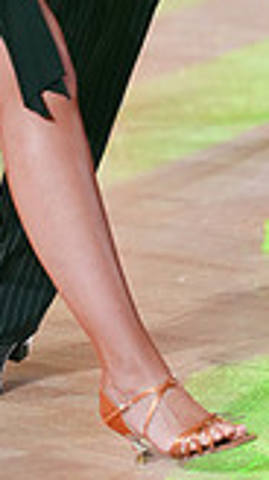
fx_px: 5222
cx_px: 25
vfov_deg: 5.2
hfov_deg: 2.9
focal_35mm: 411
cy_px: -173
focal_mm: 111
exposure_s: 1/400
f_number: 2.8
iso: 2000
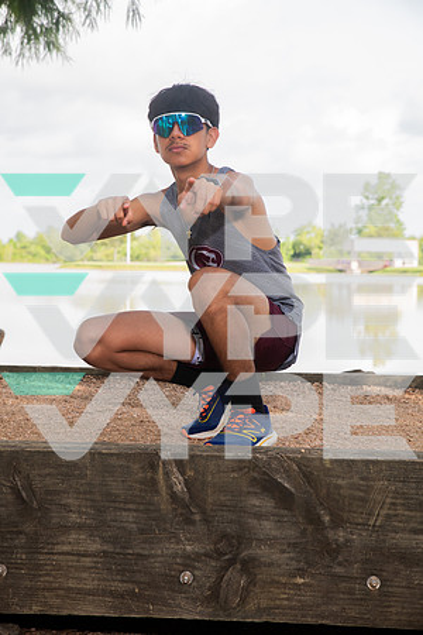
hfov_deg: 20.6
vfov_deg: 30.5
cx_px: 212
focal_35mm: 66
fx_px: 1163
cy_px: 318
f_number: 7.1
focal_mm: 66
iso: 250
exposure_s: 1/250
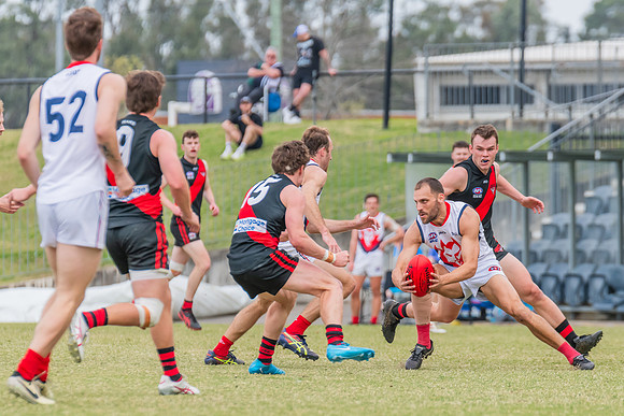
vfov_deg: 2.9
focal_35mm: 483
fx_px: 8366
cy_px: 285
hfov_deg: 4.3
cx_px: 445
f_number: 7.1
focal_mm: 330
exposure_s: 1/1250
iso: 800
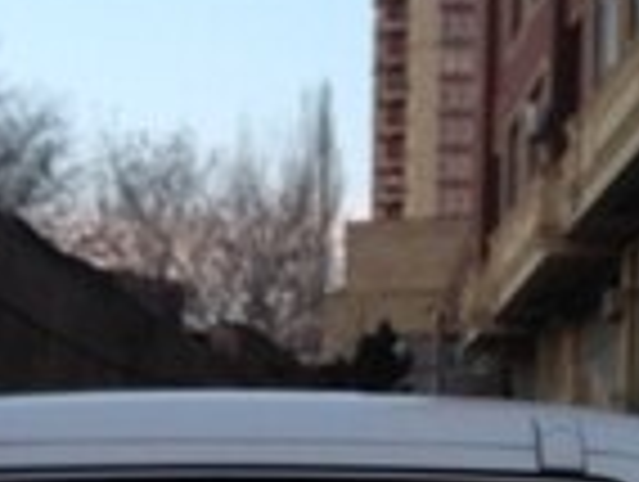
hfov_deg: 17.1
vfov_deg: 12.1
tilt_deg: -4.2
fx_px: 2126
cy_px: 797
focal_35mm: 115
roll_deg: +0.3
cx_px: 220
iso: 50
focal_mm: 4.12
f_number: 2.4
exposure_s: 1/20
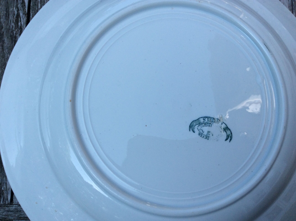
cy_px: 110
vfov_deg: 44.1
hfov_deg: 56.9
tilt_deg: -79.4
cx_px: 148
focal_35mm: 32
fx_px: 273
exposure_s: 1/550
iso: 32
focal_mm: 3.3
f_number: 2.4
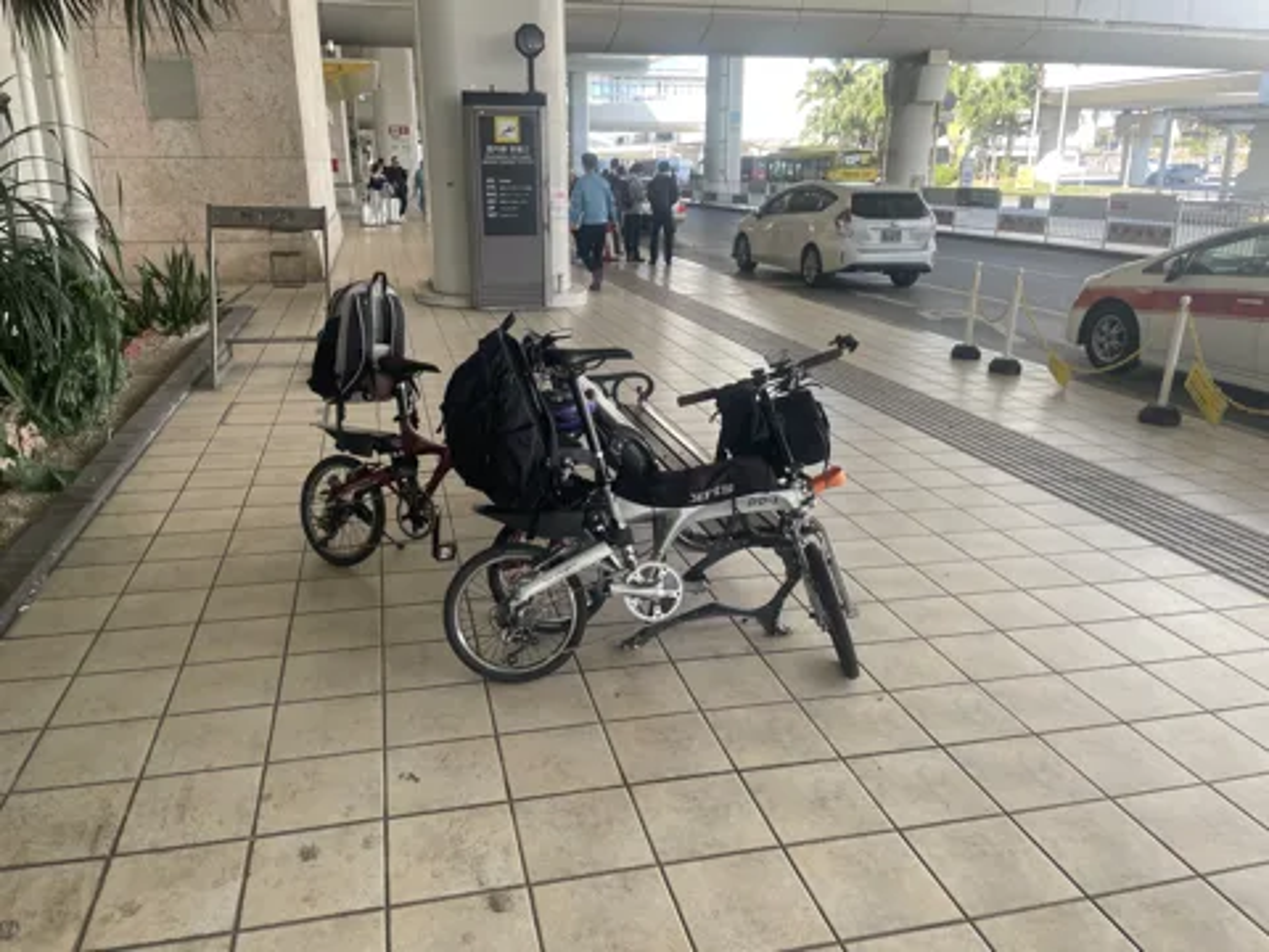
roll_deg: -1.1
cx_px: 634
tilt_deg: -17.9
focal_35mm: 26
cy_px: 476
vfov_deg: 53.1
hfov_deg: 67.3
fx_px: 953
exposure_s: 1/237
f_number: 1.6
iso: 32
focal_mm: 4.2
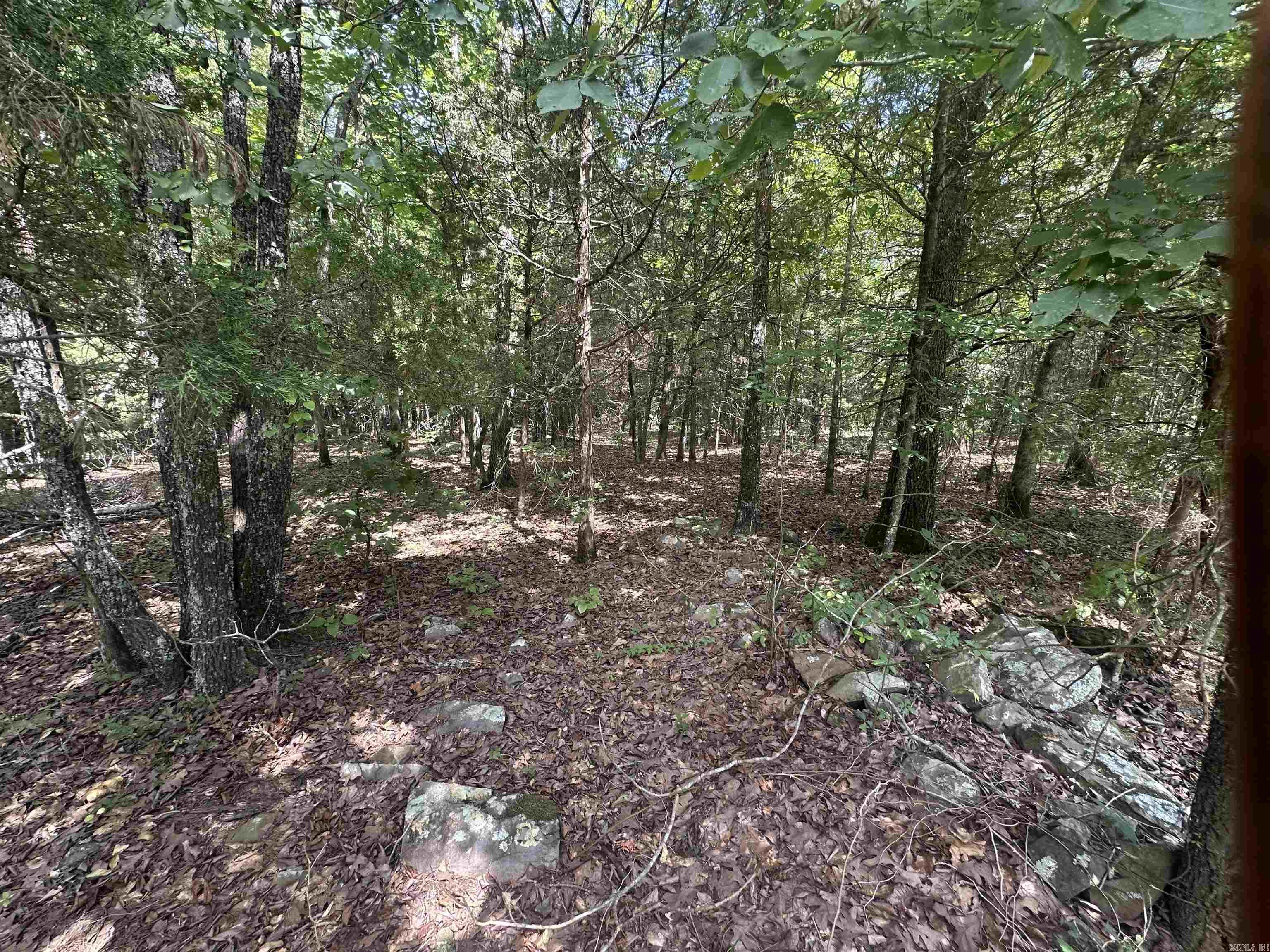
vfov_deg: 85.7
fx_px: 514
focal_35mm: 14
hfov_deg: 102.1
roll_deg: -1.0
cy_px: 476
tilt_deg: -8.6
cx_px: 635
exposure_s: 1/99
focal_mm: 2.22
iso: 125
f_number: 2.2
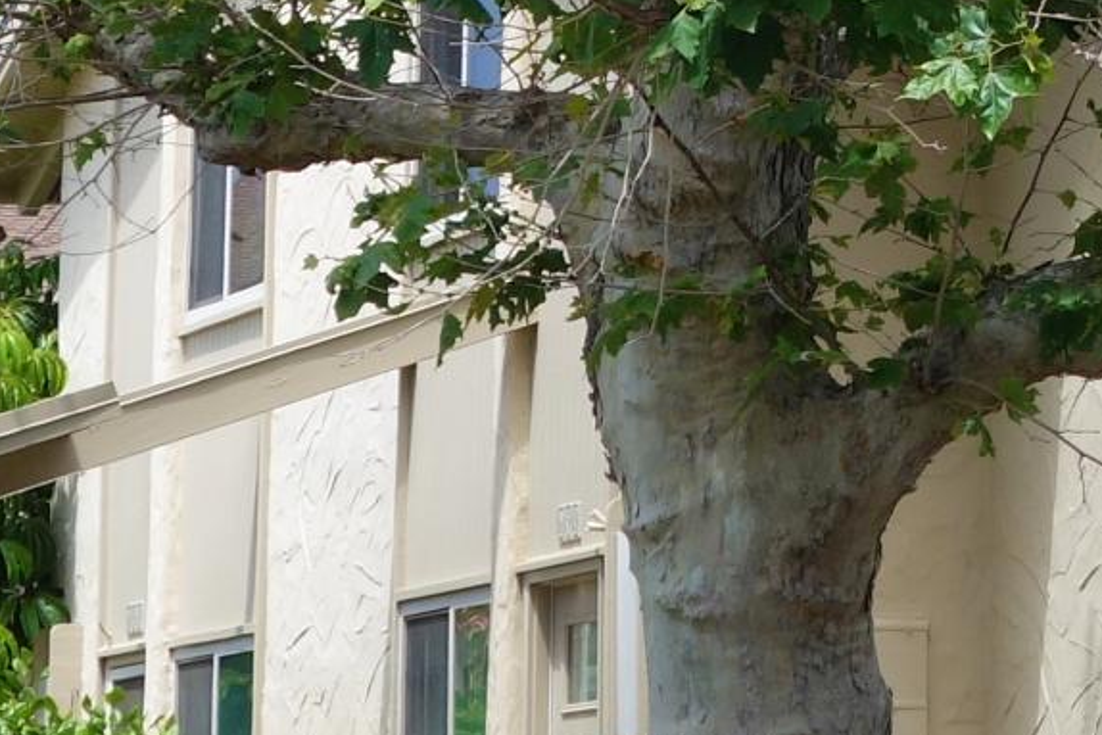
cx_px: 1630
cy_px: -557
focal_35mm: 230
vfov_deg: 5.9
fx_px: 7042
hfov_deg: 8.7
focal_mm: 16.39
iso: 125
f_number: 5.6
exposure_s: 1/250
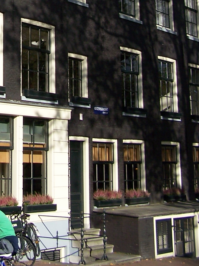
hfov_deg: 16.3
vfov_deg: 21.1
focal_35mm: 88
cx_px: -24
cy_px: -28
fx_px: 675
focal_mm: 6.3
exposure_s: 1/750
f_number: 4
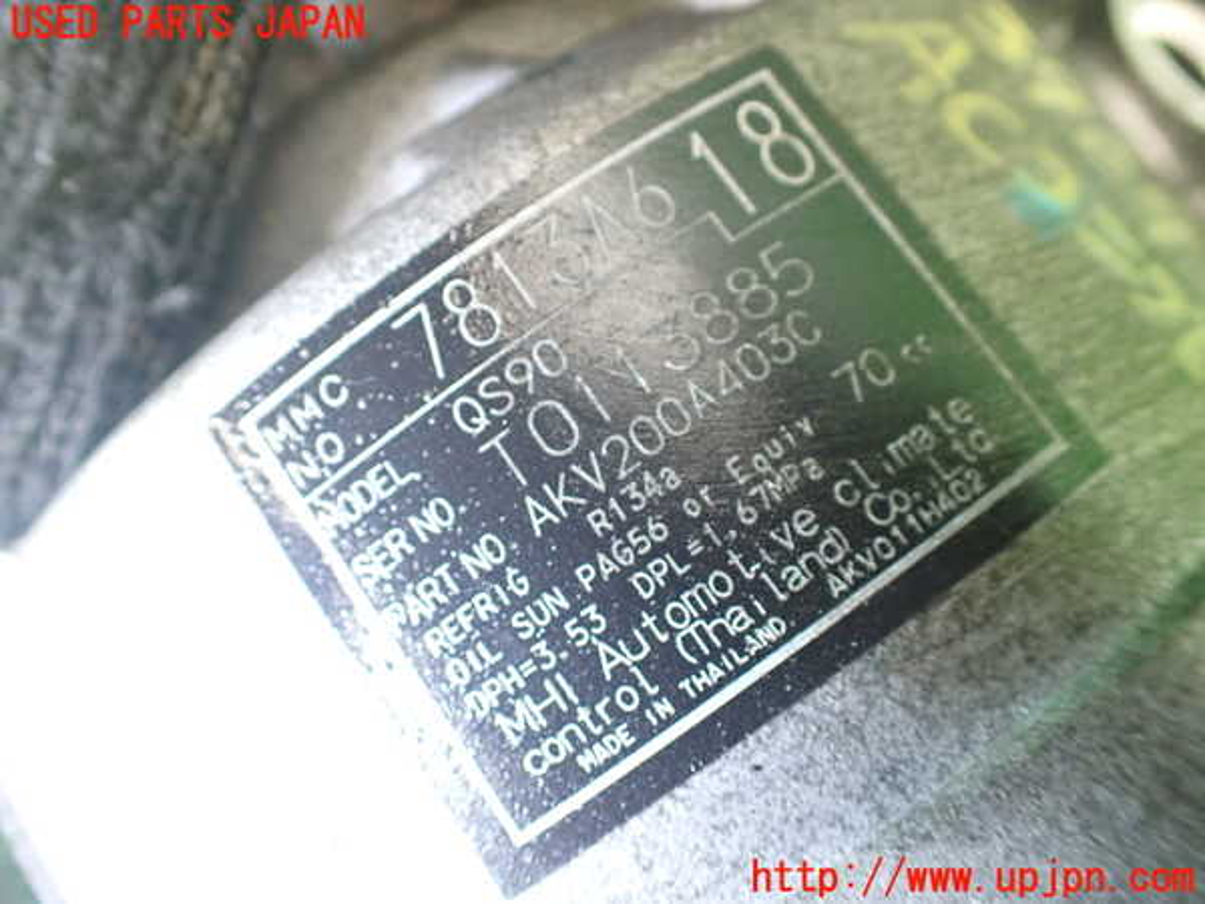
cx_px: 602
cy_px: 452
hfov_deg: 60.0
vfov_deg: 46.8
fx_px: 1044
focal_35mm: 30
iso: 800
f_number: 2.3
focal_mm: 5.4
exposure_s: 1/30
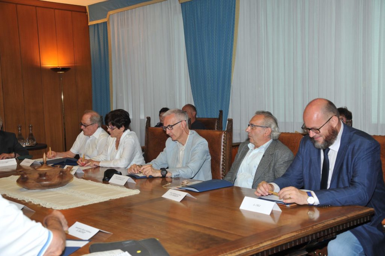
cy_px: 128
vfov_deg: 29.2
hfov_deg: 42.8
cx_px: 192
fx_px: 492
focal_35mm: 46
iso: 800
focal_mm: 46
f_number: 5
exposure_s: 1/125
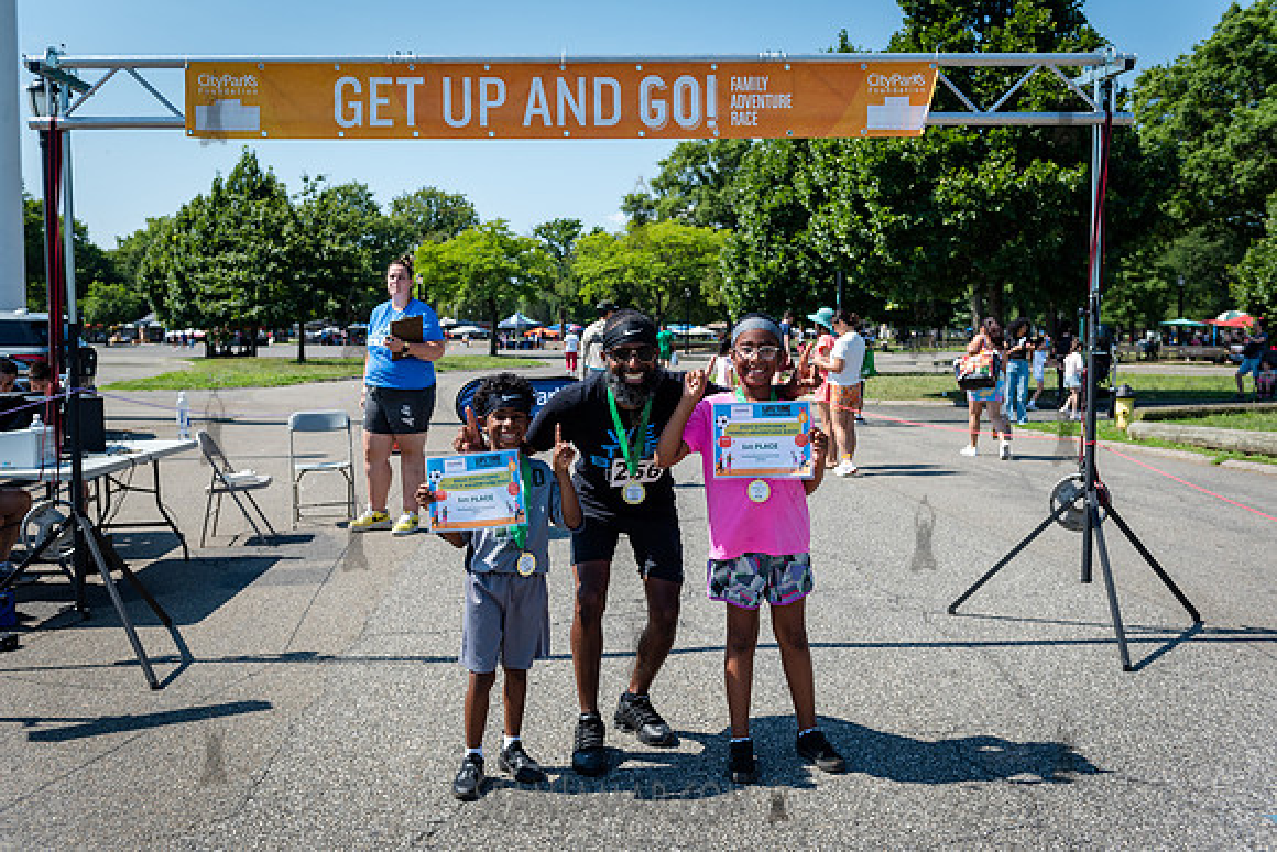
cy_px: 426
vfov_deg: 40.5
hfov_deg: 57.8
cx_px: 632
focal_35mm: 33
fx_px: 1156
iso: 200
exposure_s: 1/1250
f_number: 4
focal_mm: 32
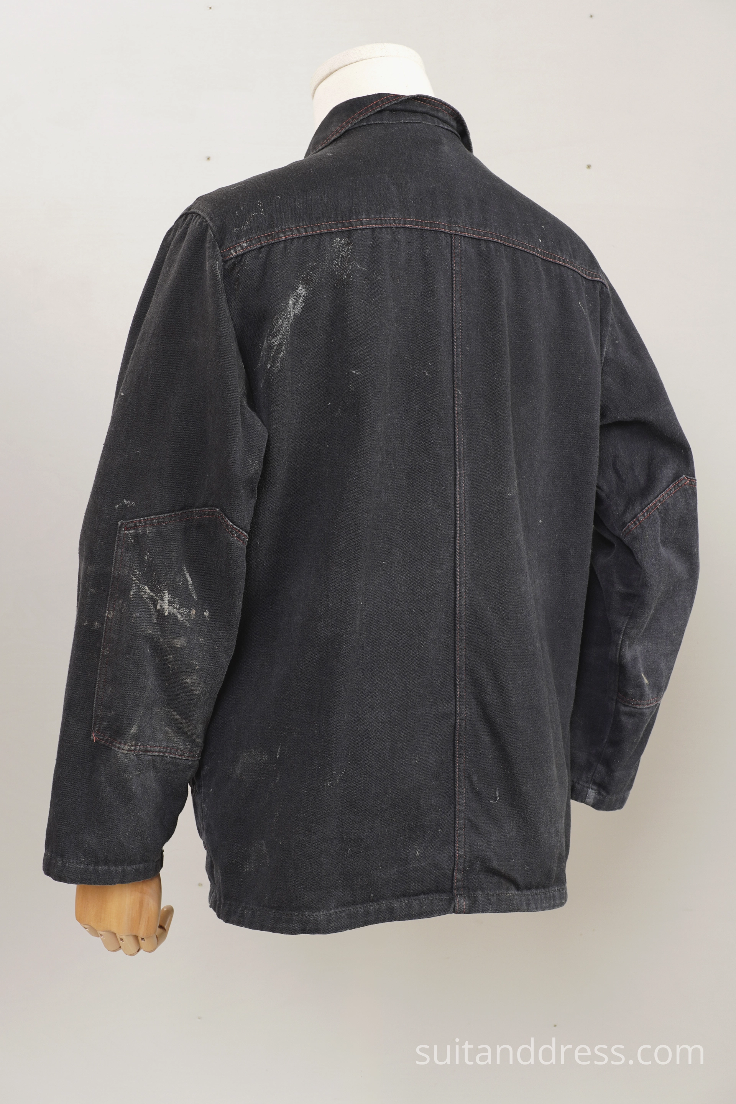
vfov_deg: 41.1
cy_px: 552
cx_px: 368
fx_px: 1472
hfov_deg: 28.1
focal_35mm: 48
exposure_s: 1/8
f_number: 6.3
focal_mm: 32
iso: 200
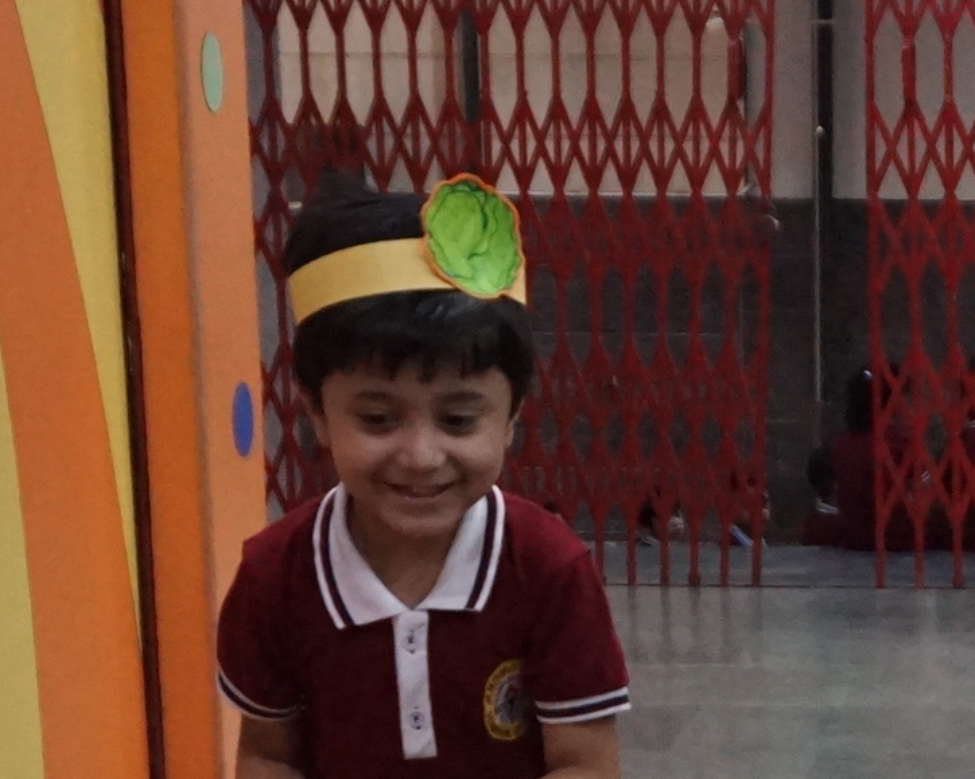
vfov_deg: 13.3
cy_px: 1005
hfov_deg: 16.5
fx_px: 3225
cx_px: 1141
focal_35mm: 112
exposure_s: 1/125
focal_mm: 21
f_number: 4
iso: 3200
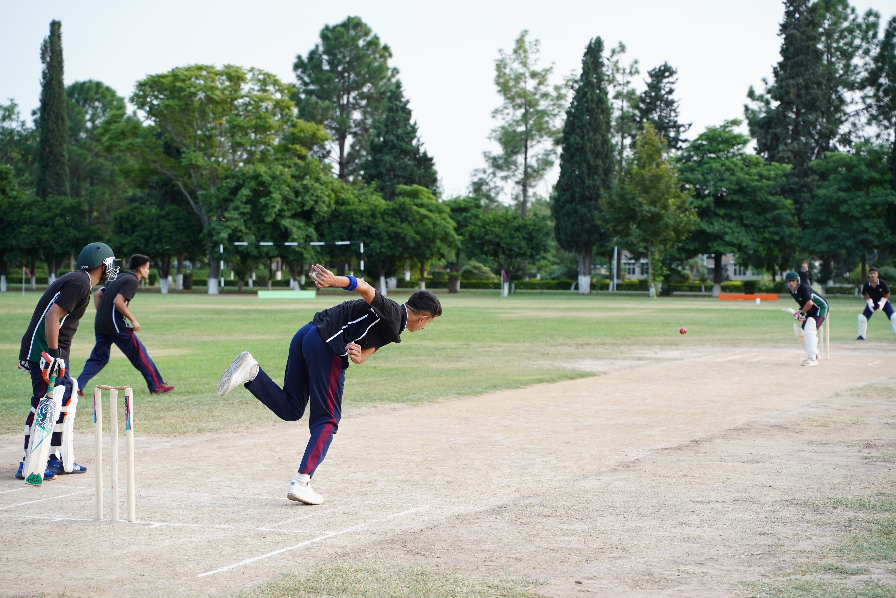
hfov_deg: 27.0
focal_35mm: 75
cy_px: 299
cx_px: 448
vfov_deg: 18.2
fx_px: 1867
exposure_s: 1/1250
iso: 1250
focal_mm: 75
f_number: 4.5
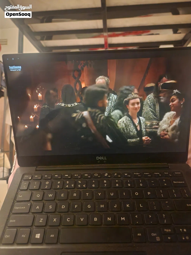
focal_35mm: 23
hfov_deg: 58.9
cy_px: 128
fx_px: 169
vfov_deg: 73.9
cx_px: 96
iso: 1250
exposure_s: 1/9.99
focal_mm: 5.4
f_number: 1.8
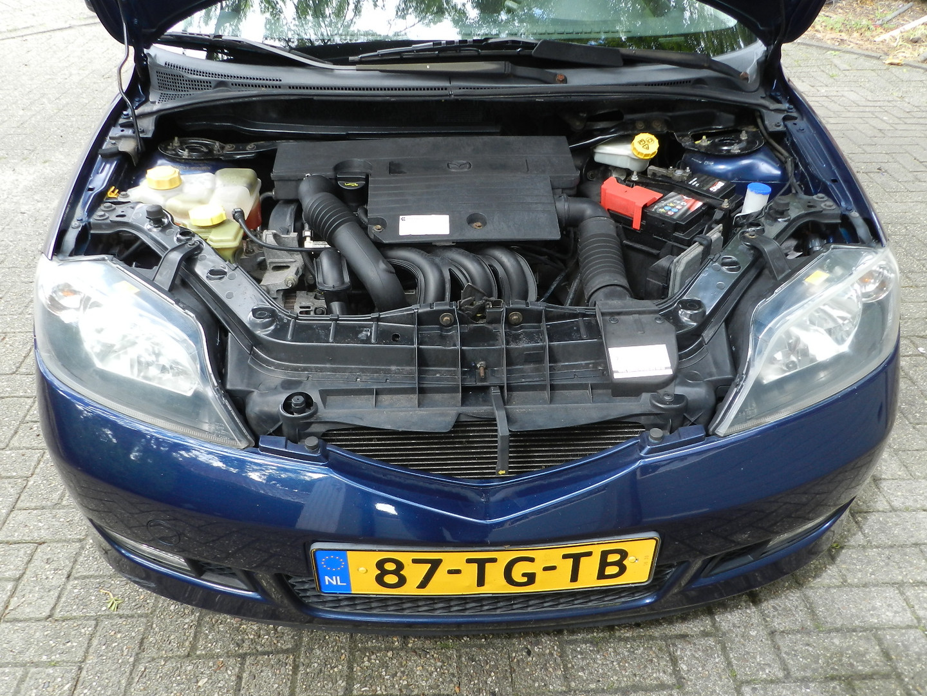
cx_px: 464
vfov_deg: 49.7
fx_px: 750
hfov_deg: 63.4
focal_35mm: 28
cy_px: 348
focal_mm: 5
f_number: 3.6
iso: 160
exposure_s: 1/60
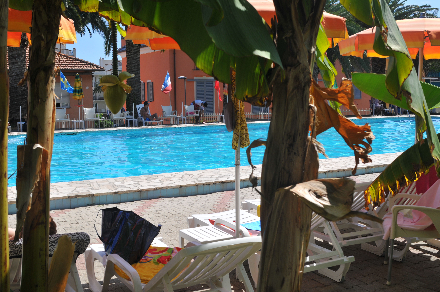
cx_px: 220
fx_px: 513
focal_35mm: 42
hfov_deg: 46.4
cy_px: 146
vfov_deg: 31.8
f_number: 8
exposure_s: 1/400
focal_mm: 28
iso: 200
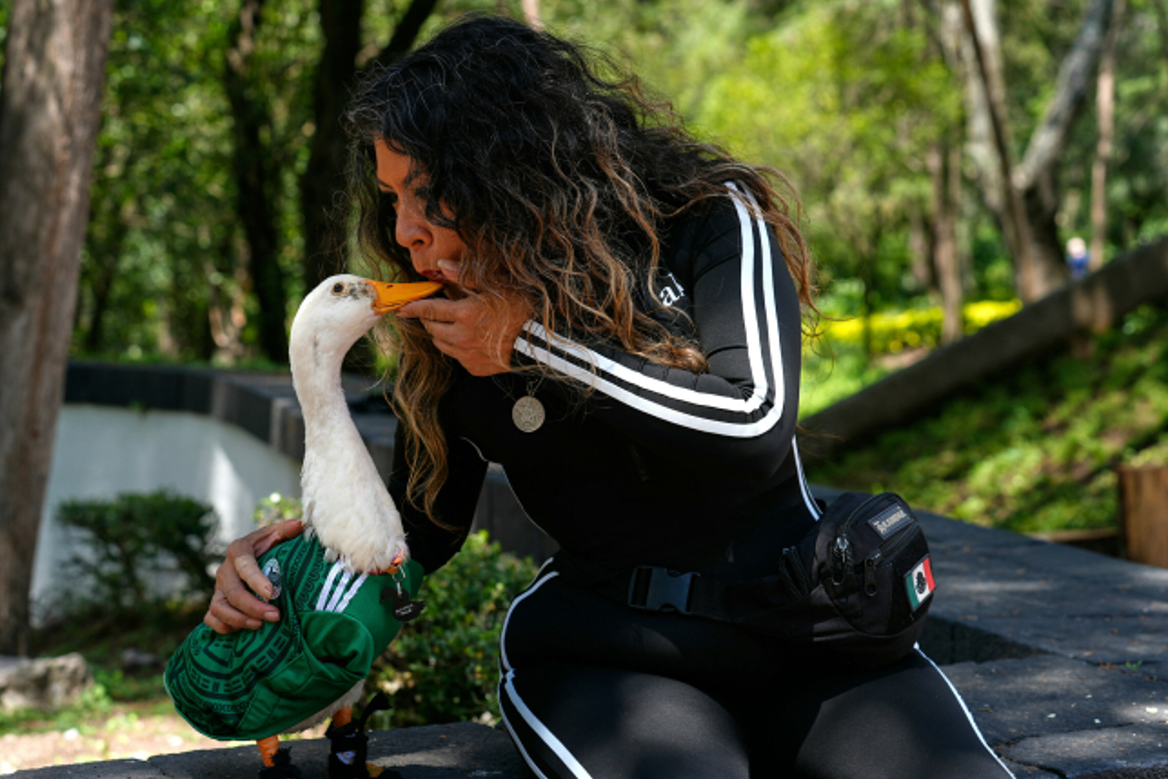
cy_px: 373
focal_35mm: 74
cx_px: 559
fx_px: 2401
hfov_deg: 27.3
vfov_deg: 18.4
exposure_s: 1/200
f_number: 5.6
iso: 125
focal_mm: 70
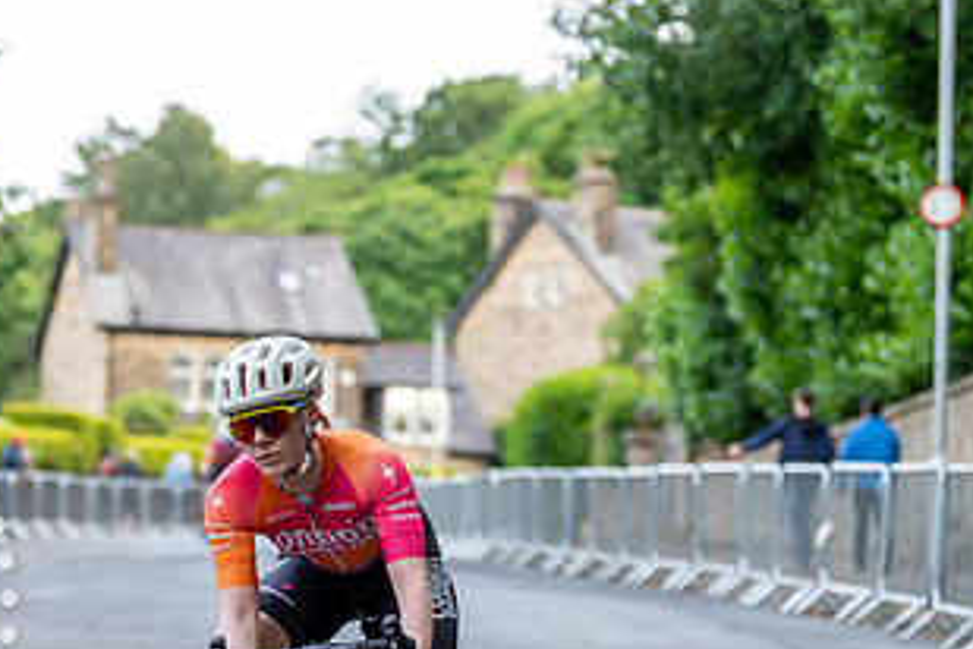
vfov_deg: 8.8
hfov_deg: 13.1
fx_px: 4216
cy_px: 443
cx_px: 211
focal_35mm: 156
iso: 640
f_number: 2.8
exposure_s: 1/500
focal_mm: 83
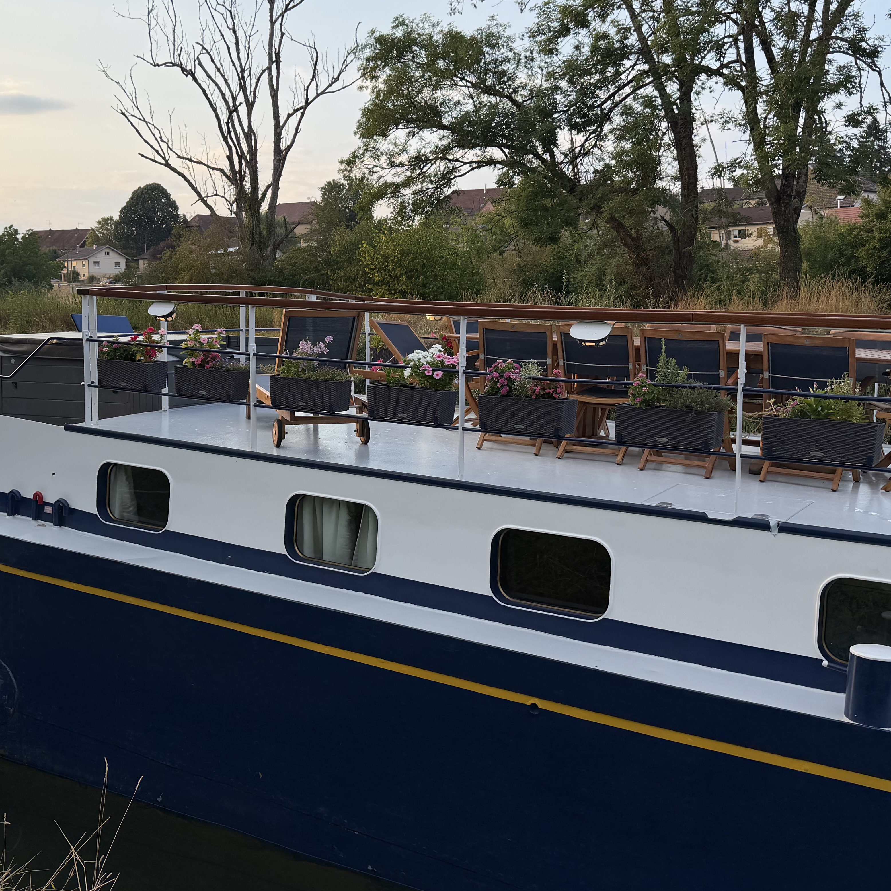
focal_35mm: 39
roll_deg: +0.3
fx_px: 1136
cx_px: 305
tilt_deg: -5.3
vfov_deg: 42.8
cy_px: 410
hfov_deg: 42.3
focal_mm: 6.76
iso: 100
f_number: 1.78
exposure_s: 1/2053
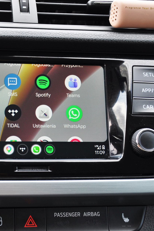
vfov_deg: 22.4
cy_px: 115
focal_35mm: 91
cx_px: 23
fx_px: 584
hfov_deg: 14.9
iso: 250
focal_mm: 40
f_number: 5
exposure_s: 1/100
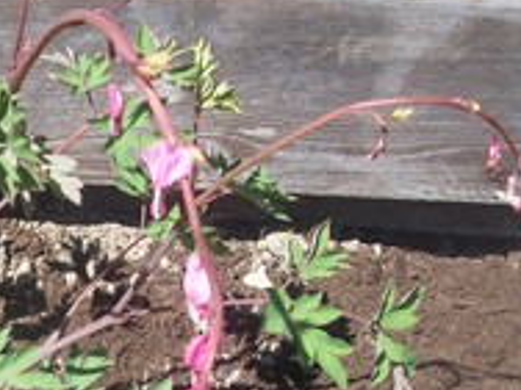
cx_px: -61
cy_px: 260
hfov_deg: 20.9
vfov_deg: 16.6
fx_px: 1340
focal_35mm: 89
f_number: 4.8
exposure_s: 1/350
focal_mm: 8
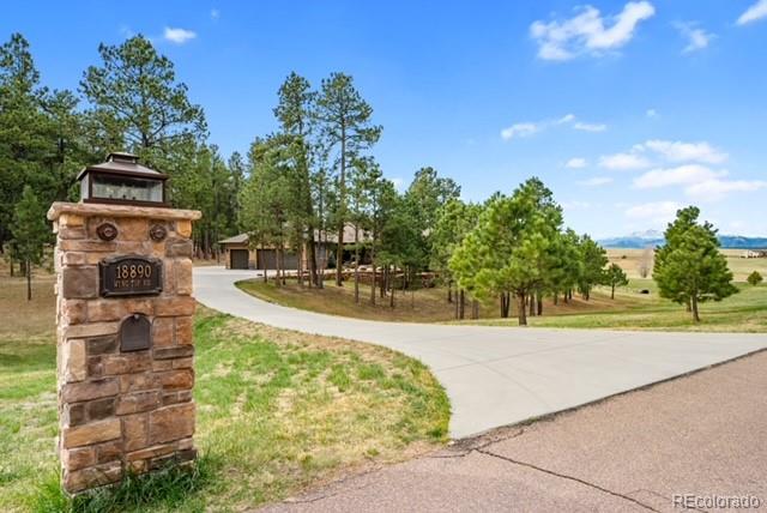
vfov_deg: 59.6
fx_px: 448
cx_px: 384
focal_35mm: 21
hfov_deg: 81.2
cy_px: 256
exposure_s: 1/500
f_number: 8
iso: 400
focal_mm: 21
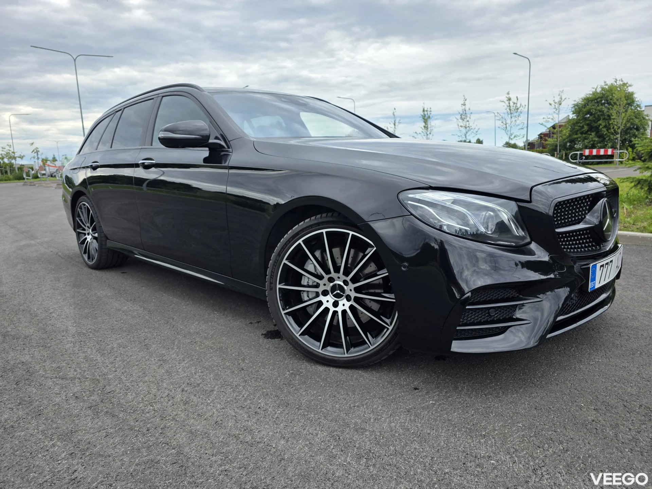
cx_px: 326
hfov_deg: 73.9
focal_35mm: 23
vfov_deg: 58.9
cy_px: 244
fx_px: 433
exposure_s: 1/3483
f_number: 1.7
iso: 80
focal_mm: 6.3
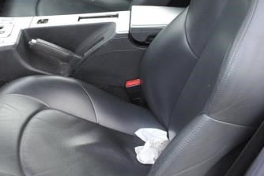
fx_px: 580
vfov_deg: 17.2
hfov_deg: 25.5
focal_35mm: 79
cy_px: 37
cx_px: 82
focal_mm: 22
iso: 200
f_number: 4.5
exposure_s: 1/80
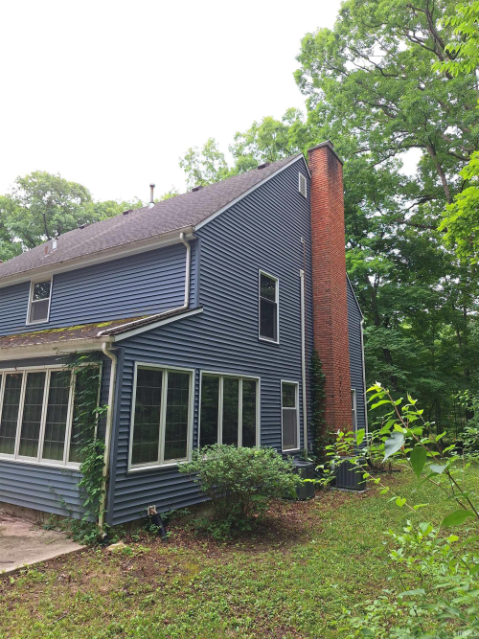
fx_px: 424
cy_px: 320
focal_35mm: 23
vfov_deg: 73.9
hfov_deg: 58.9
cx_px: 240
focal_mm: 5.54
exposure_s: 1/234
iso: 40
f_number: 1.8
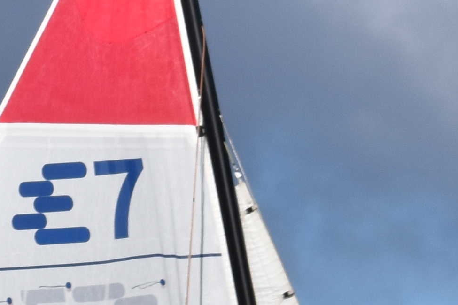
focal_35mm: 1154
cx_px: -149
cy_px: 913
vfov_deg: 1.2
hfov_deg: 1.8
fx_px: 14681
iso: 200
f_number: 13
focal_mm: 125
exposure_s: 1/640
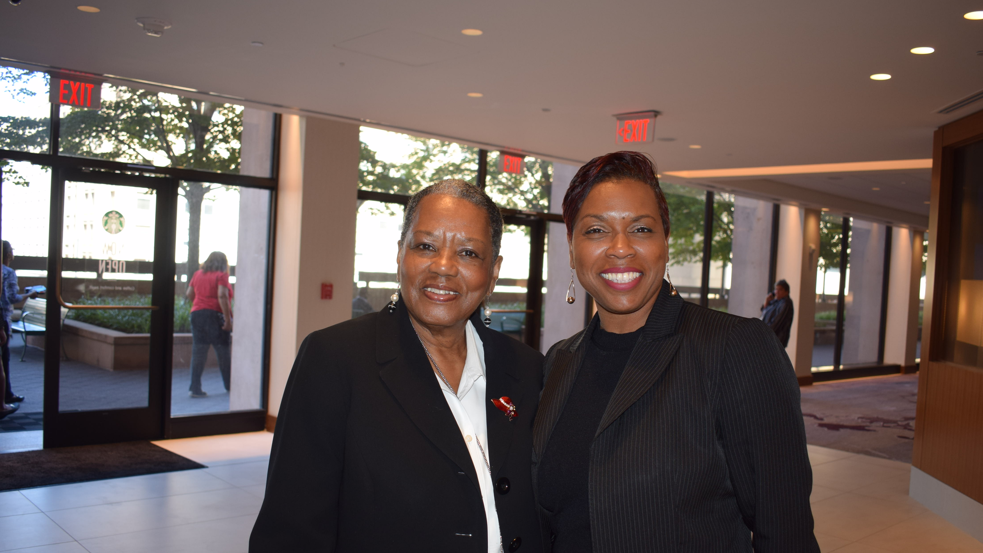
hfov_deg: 58.7
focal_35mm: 34
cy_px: 310
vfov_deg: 35.1
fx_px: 874
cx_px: 494
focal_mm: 21
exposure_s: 1/125
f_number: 3.8
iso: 400
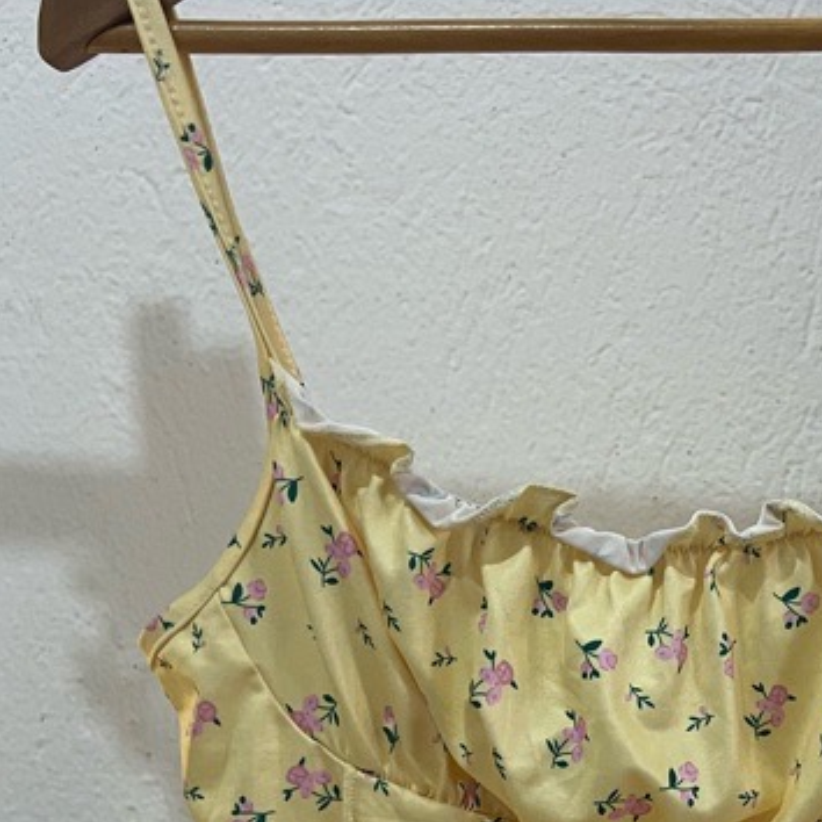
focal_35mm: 65
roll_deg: -1.4
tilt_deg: -9.8
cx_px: 720
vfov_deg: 25.2
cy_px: 815
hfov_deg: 25.8
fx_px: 1746
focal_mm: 5.7
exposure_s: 1/50
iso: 160
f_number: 1.5
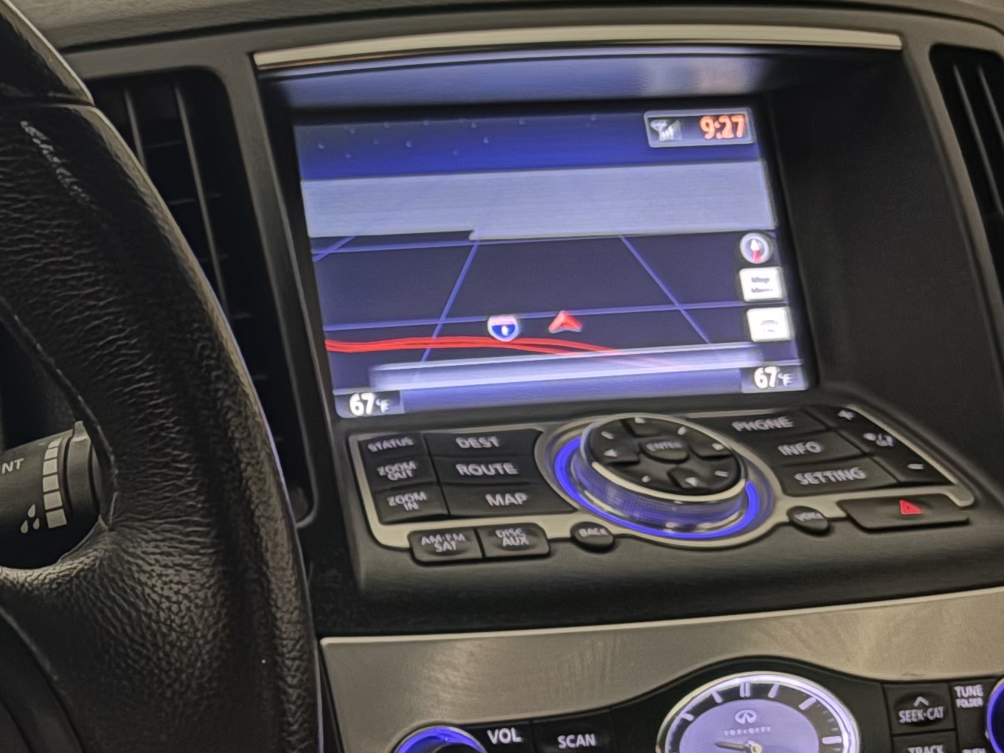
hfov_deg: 23.7
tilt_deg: -19.2
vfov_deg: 18.9
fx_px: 2233
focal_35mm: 77
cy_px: 622
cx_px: -117
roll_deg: +0.1
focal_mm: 5.96
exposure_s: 1/11
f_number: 1.6
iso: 640
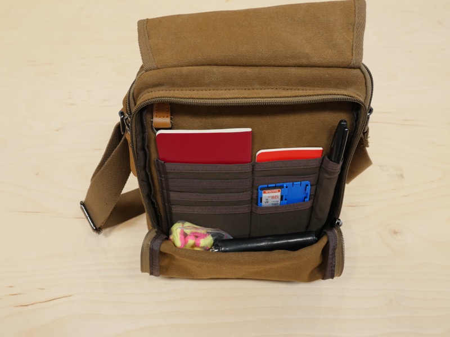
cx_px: 225
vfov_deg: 44.2
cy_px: 168
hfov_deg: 56.8
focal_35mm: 32
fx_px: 416
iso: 800
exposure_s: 1/60
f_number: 4.5
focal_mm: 16
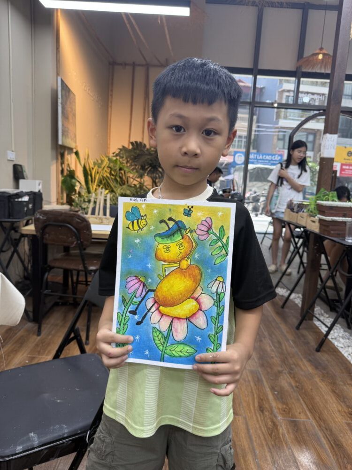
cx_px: 176
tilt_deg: -8.5
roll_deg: -3.6
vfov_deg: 71.6
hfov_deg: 56.8
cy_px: 235
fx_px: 325
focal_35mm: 24
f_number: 1.78
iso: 80
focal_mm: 6.76
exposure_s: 1/100
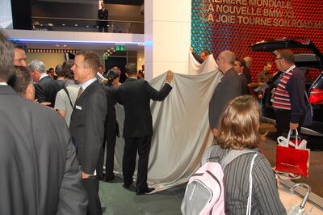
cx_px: 162
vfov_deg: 41.6
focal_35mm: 32
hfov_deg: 59.5
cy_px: 108
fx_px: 282
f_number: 4
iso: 280
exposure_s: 1/60
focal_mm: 21
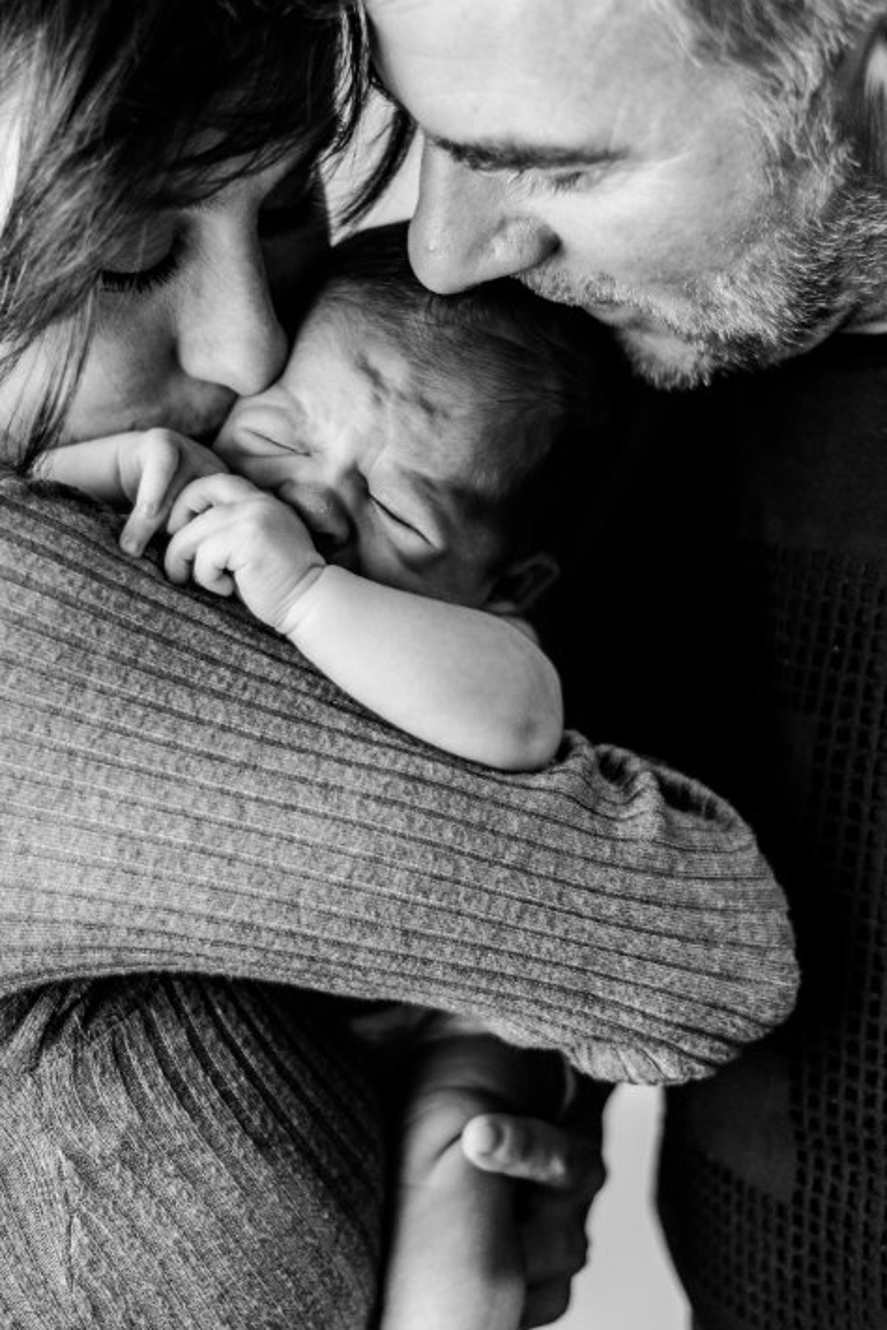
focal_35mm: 76
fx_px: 2809
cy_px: 507
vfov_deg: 26.6
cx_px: 384
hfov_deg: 17.9
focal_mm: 50
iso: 320
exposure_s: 1/160
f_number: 1.8
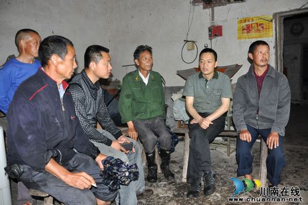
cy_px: 102
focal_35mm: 27
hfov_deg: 67.4
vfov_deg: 47.8
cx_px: 154
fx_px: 231
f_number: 3.5
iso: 800
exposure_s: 1/60
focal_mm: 18
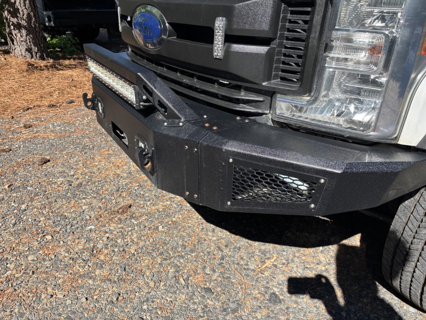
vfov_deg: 53.1
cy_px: 160
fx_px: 320
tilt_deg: -27.3
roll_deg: -2.8
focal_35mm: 26
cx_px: 213
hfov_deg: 67.3
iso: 50
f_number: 1.6
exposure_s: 1/1437
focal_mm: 5.96
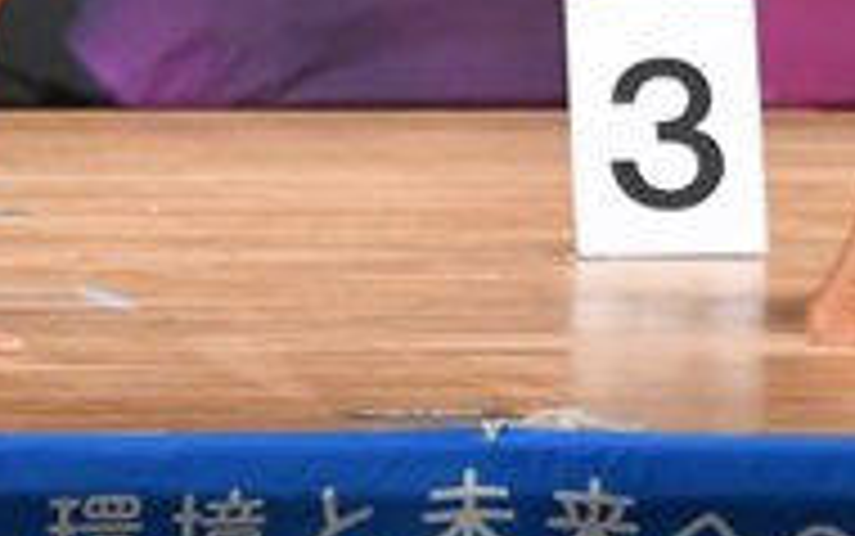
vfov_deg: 1.6
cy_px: -324
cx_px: -475
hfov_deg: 2.5
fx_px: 19608
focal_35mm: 841
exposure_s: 1/400
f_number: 5.6
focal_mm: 135
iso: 5600
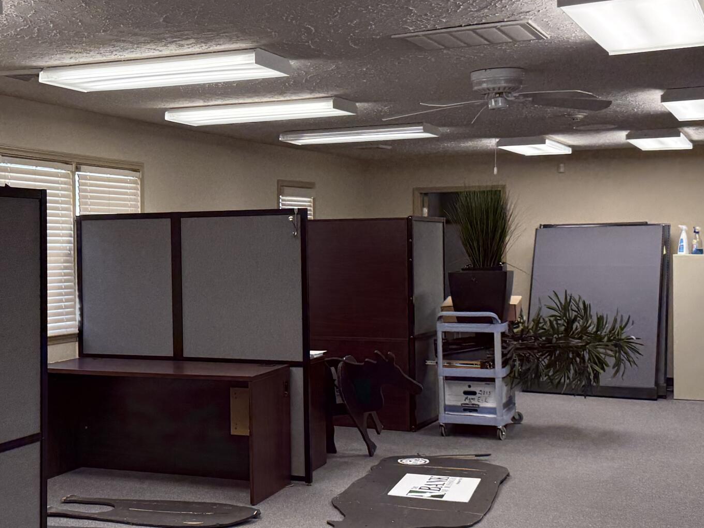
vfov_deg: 27.5
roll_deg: -0.3
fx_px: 1078
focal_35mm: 53
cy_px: 249
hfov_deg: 35.7
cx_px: 213
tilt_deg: -0.6
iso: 200
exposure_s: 1/174
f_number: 1.78
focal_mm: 6.76
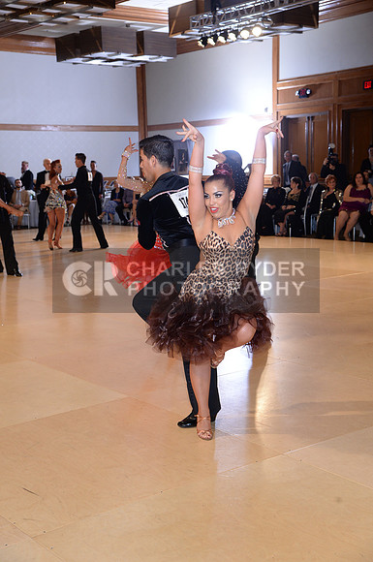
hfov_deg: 25.9
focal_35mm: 52
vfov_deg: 38.2
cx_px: 186
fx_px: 811
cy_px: 281
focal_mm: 52
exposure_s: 1/250
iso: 1250
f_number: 5.6
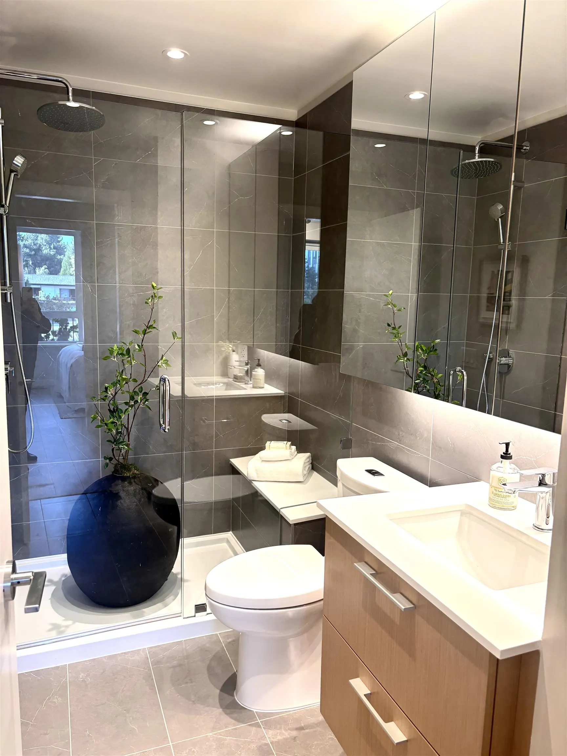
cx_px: 284
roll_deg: -2.1
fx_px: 568
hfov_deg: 53.1
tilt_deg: -8.1
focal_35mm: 26
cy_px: 378
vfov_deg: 67.3
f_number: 1.6
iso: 125
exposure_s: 1/120
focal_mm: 5.96
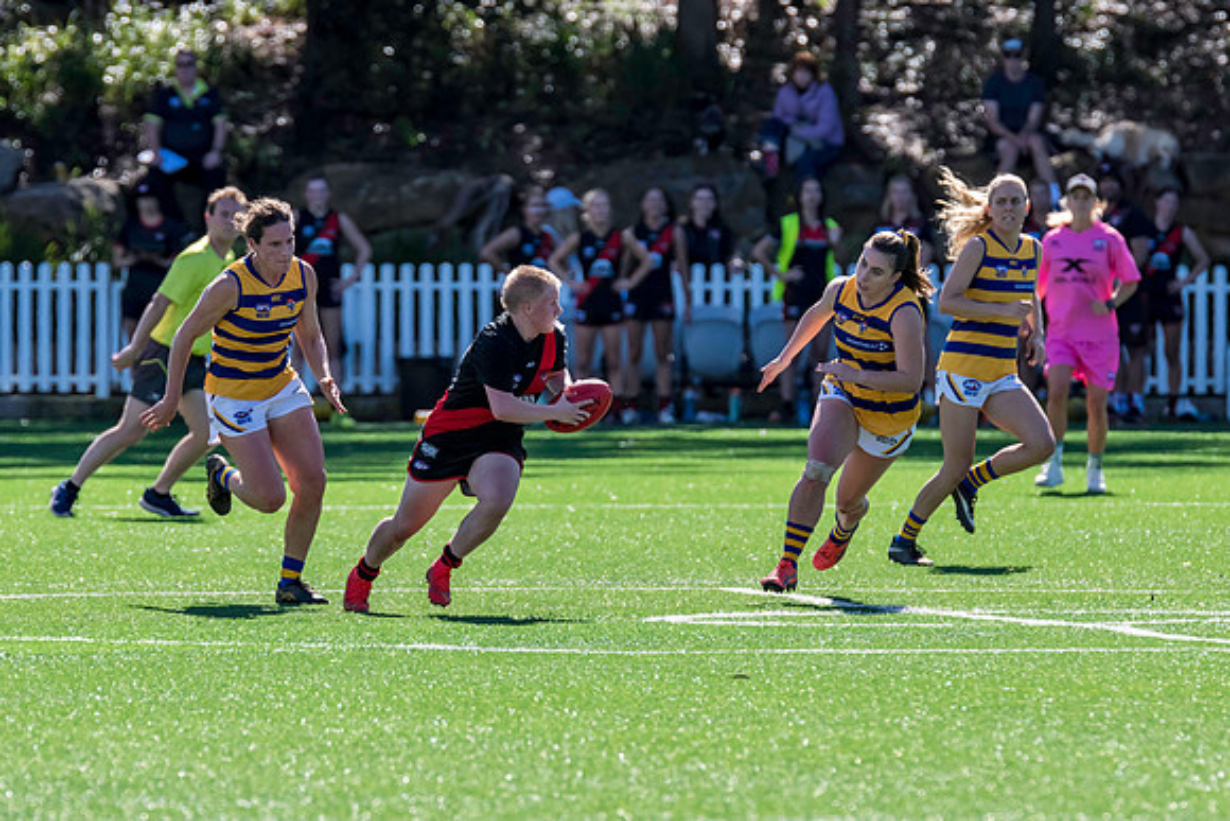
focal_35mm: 534
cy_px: 402
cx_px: 545
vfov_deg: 2.6
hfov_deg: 3.9
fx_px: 18251
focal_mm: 420
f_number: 7.1
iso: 800
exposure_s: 1/2000
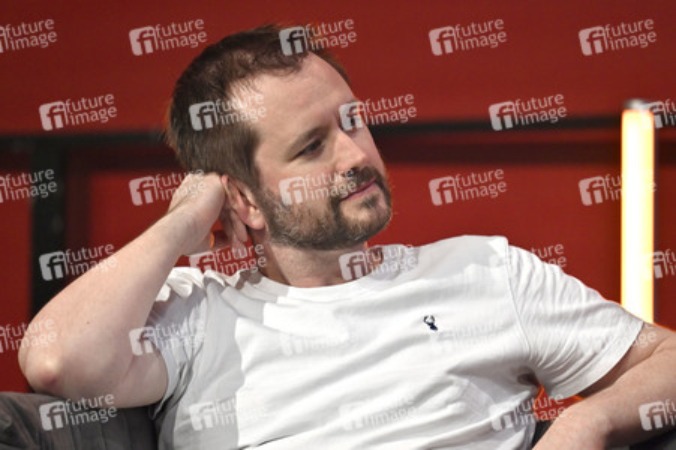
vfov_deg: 3.4
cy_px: 225
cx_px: 338
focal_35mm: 400
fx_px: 7505
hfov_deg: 5.2
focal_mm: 400
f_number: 4.5
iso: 2000
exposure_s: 1/500
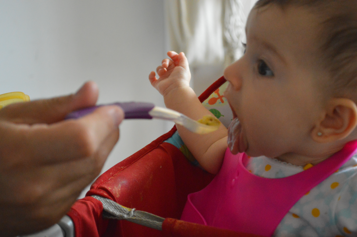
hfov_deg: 29.3
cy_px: 118
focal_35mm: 69
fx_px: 684
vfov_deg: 19.7
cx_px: 178
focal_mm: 46
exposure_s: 1/80
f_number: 5.3
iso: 3200
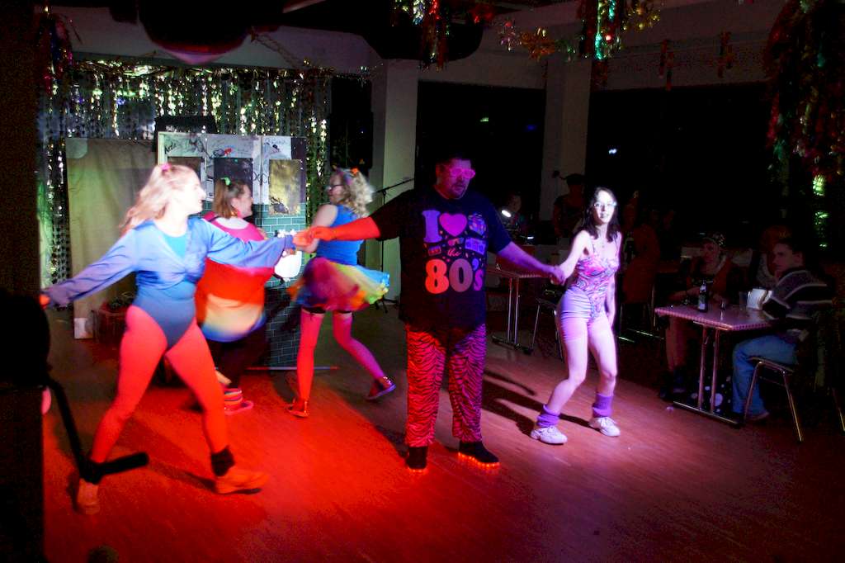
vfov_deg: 36.8
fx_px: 845
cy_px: 282
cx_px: 422
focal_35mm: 36
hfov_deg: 53.1
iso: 3200
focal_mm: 24
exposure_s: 1/60
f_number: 4
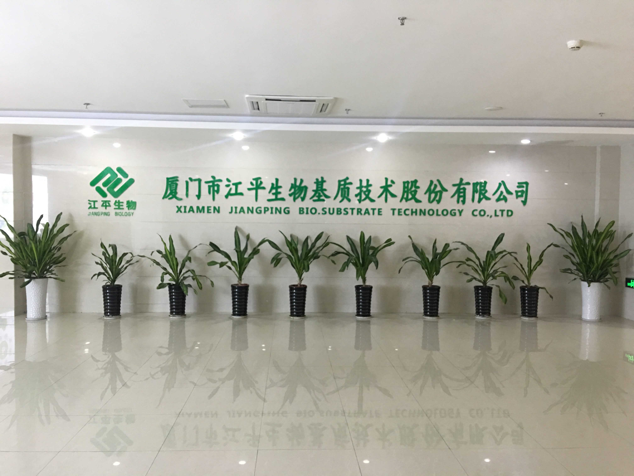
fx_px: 531
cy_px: 238
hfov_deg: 61.7
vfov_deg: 48.2
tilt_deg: -1.1
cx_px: 317
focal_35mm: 29
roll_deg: -0.2
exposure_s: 1/10
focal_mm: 4.15
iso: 80
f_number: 2.2
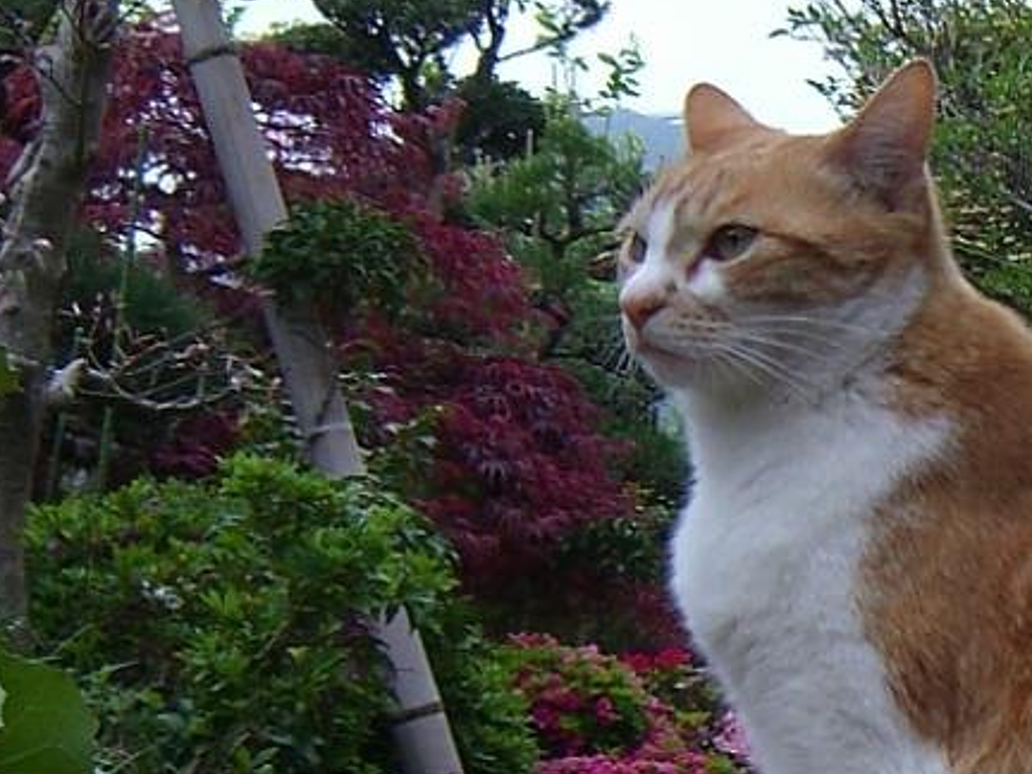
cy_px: 366
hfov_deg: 21.4
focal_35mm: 90
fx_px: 2683
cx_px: 903
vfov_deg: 16.4
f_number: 2.8
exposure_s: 1/60
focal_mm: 7.9
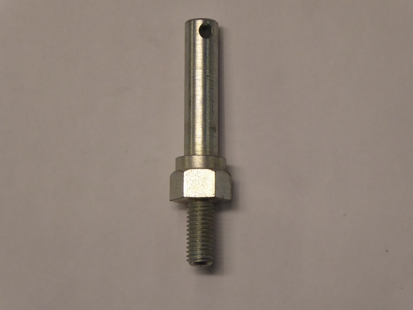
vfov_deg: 9.3
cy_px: 155
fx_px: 1897
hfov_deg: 12.4
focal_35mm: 159
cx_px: 206
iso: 400
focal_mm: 25.6
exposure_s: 1/60
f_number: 5.4
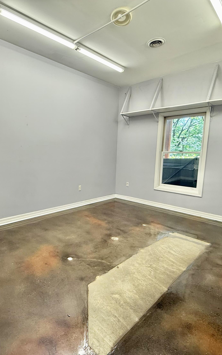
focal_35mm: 20
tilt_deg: -6.8
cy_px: 176
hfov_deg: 58.1
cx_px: 72
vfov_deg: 85.1
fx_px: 194
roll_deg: -1.5
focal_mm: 2.22
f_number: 2.2
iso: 125
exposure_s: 1/120
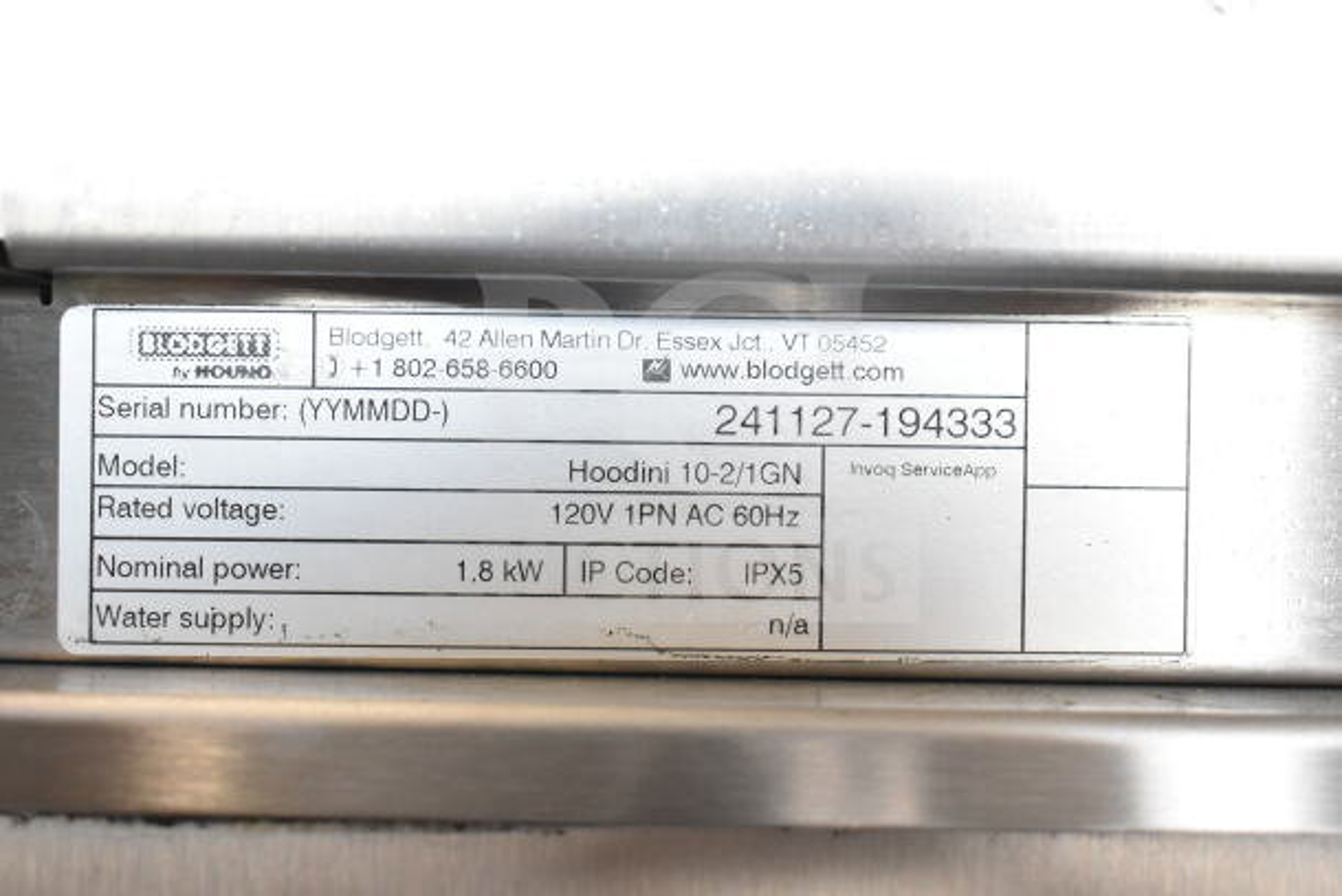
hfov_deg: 41.1
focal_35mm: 48
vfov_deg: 28.1
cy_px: 448
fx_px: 1790
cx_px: 671
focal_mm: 32
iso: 1600
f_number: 5.6
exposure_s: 1/125
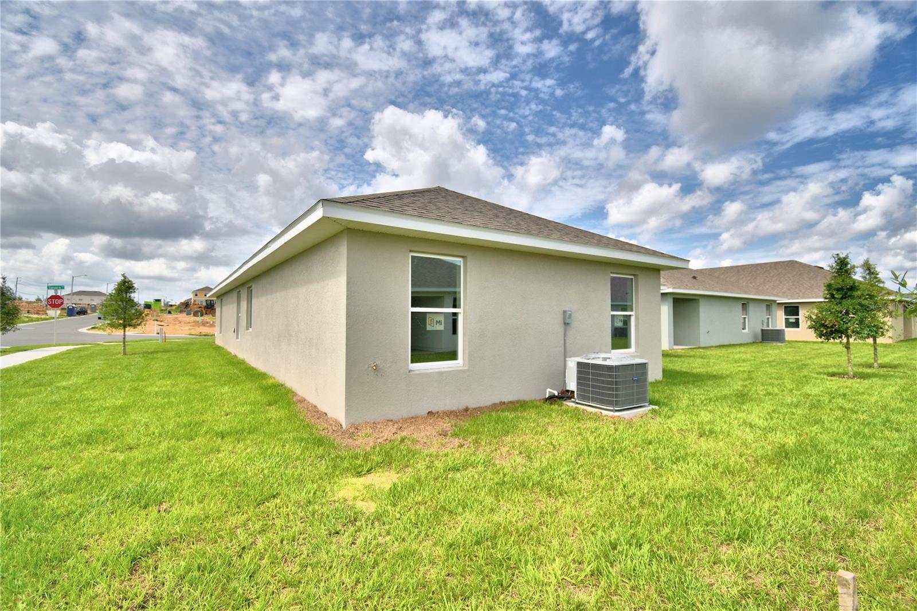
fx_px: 382
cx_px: 458
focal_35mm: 15
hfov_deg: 100.4
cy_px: 306
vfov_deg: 77.3
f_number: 4.5
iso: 100
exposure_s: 1/1600
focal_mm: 10
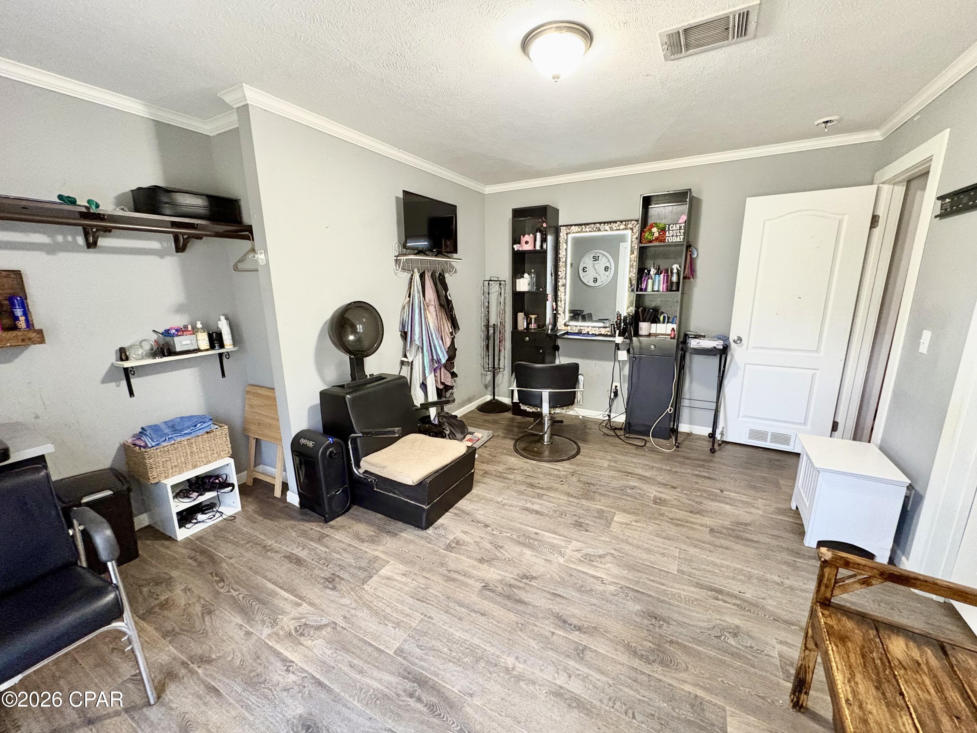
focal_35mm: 14
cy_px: 366
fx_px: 395
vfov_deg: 85.7
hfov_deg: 102.1
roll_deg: +1.0
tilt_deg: -11.3
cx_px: 488
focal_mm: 2.22
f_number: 2.2
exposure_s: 1/60
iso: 800
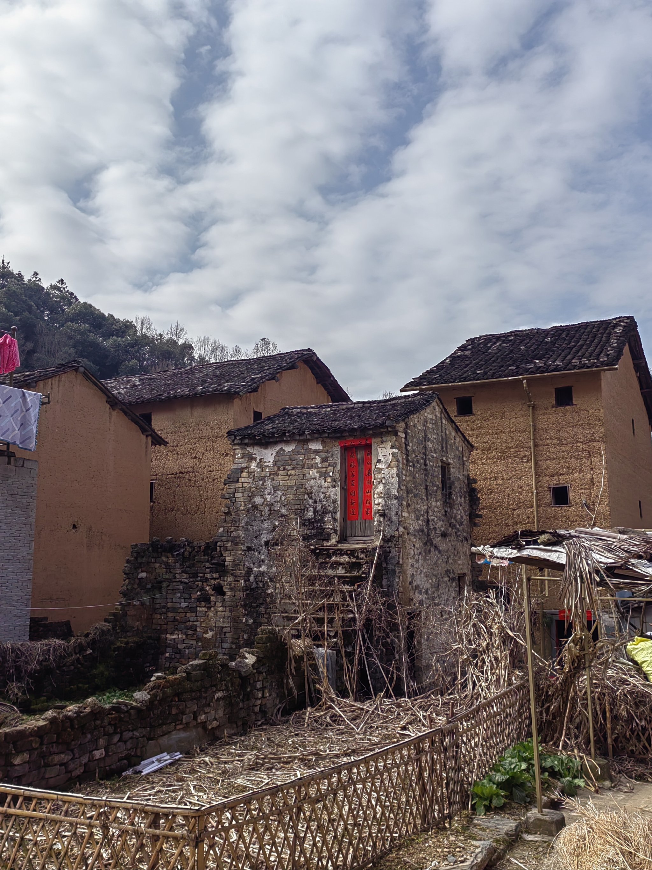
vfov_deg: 55.4
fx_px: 829
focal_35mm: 33
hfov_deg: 42.9
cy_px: 435
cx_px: 326
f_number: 1.9
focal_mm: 5.52
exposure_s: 1/10000
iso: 50
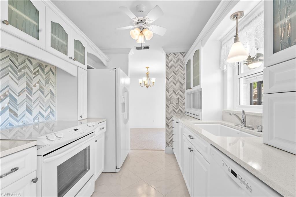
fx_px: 115
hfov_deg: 104.3
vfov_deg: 81.2
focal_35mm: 14
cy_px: 98
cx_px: 148
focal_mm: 14
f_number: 8
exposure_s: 1/5
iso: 250
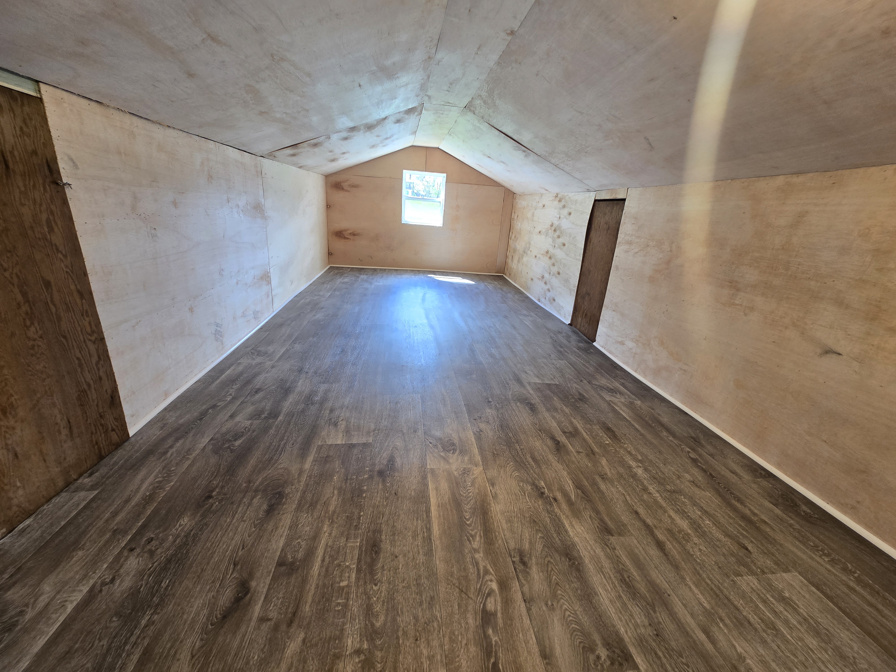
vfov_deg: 89.9
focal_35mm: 13
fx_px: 336
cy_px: 336
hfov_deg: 106.2
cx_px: 448
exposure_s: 1/60
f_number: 2.2
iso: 100
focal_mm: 2.2
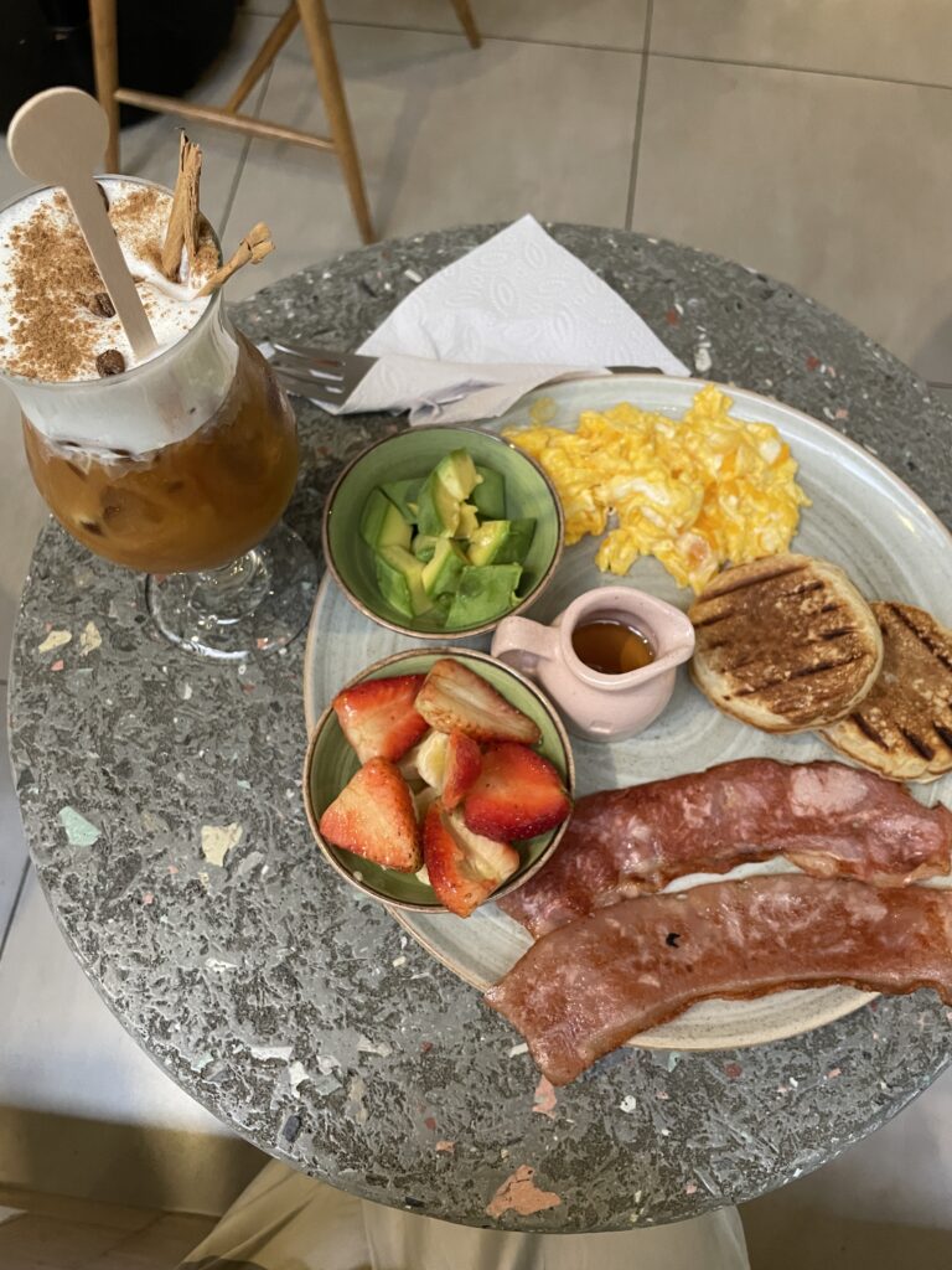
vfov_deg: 67.3
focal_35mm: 26
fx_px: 953
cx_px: 476
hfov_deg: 53.1
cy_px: 635
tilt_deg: -66.8
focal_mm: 4.2
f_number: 1.6
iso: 400
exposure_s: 1/60
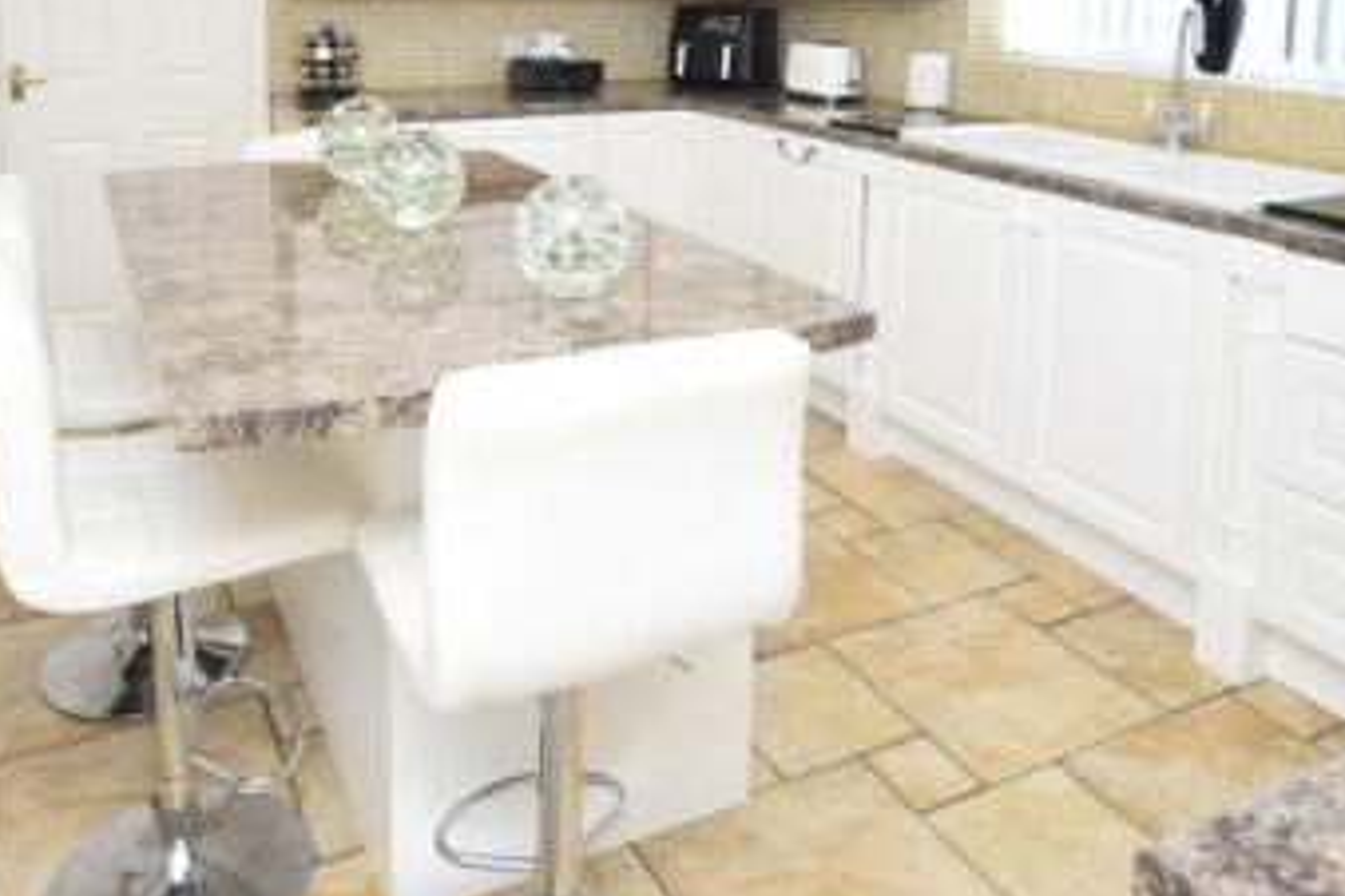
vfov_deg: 41.4
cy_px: 89
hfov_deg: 63.4
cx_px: 585
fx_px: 1083
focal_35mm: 29
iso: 800
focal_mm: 10
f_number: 5.6
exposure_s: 1/125
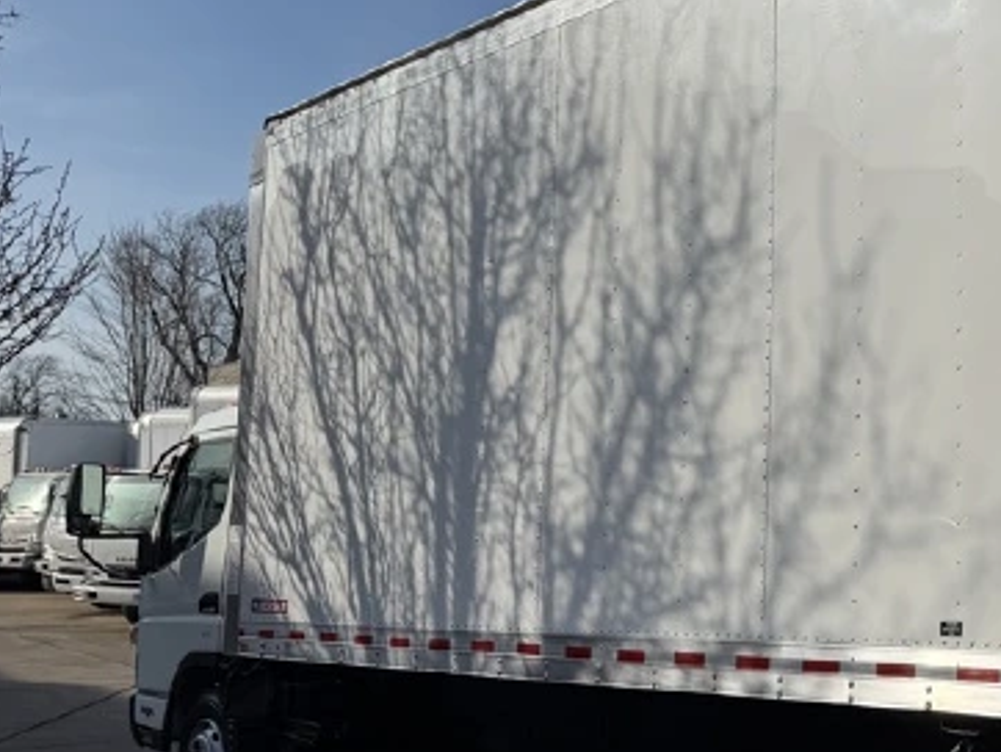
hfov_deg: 32.3
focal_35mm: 53
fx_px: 1534
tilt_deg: +6.9
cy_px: 340
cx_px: 1073
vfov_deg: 27.5
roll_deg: +0.4
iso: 80
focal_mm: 6.76
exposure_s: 1/11905
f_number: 1.78
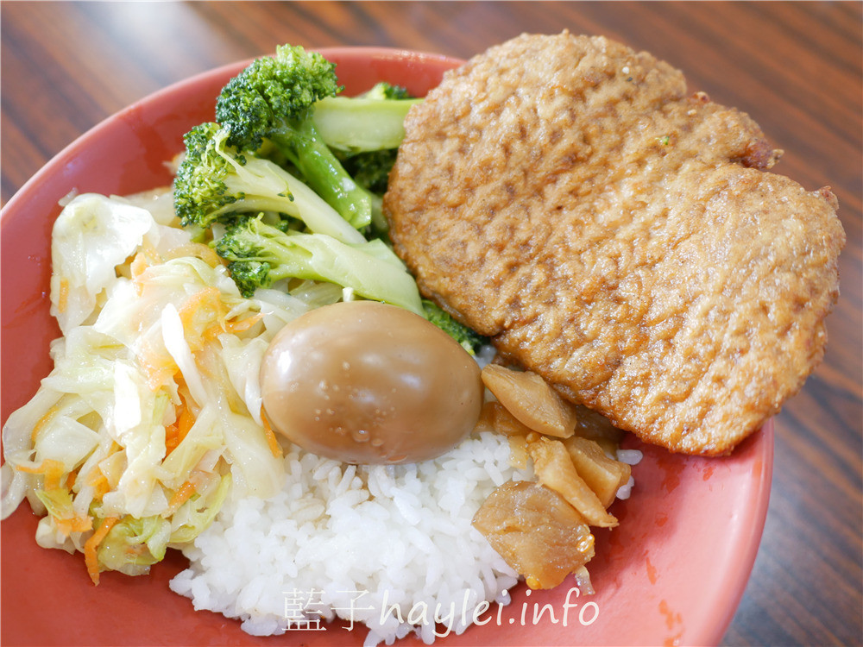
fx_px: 748
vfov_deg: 46.8
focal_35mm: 30
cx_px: 432
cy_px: 324
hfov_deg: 60.0
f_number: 1.7
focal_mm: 15
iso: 400
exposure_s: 1/60
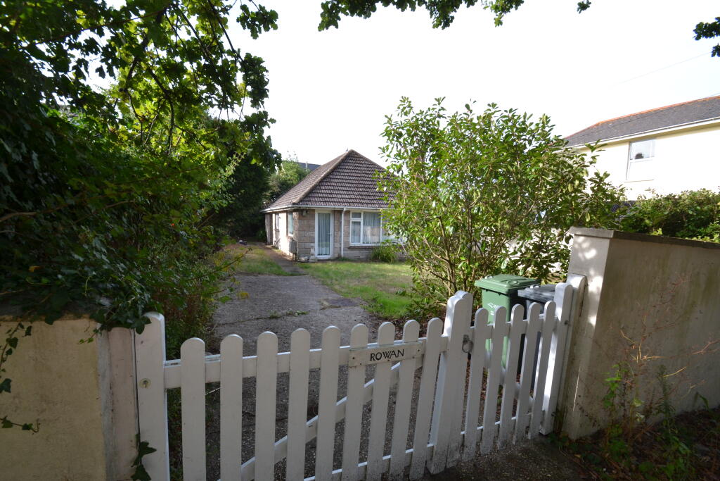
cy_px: 240
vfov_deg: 77.3
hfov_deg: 100.4
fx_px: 300
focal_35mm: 15
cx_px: 360
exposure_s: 1/250
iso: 400
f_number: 8
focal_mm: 10
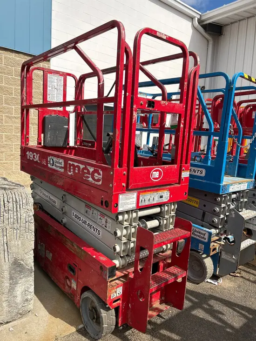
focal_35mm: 26
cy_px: 170
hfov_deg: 53.1
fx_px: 256
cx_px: 128
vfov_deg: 67.3
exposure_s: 1/5587
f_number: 1.5
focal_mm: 5.7
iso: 50
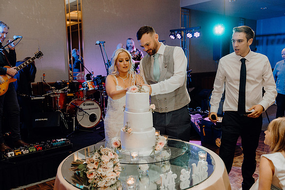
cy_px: 95
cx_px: 142
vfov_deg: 40.0
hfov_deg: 57.2
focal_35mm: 33
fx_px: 261
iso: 2500
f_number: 3.5
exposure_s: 1/160
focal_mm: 33
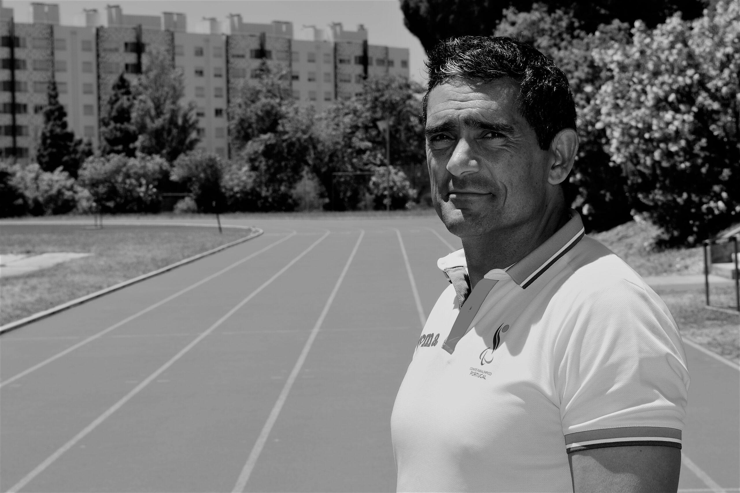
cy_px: 246
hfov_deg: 24.6
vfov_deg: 16.6
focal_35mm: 82
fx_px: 1696
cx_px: 370
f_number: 13
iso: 100
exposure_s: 1/200
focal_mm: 55
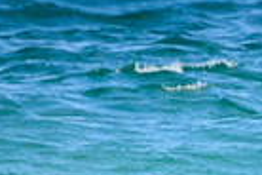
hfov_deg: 0.6
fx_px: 24400
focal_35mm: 3353
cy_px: 269
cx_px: 484
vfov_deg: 0.4
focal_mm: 800
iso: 2200
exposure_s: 1/2000
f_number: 11
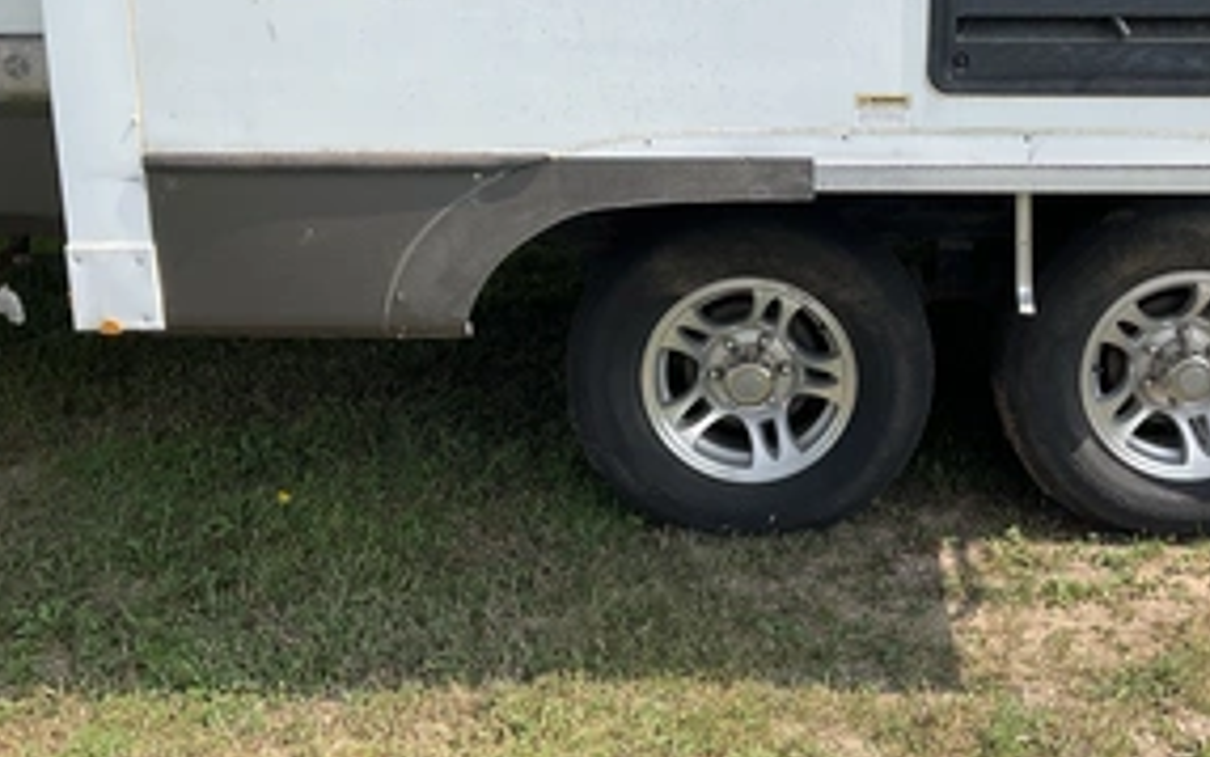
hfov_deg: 45.4
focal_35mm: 43
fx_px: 1419
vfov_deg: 29.5
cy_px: 203
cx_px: 821
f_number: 1.8
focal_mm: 3
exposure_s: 1/1342
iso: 25
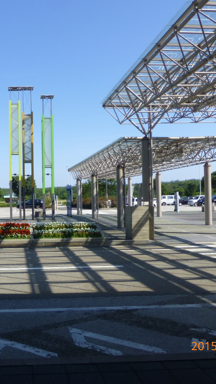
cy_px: 192
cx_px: 27
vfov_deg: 56.6
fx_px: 356
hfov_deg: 32.3
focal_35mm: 35
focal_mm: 4.3
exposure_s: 1/640
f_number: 4
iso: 100
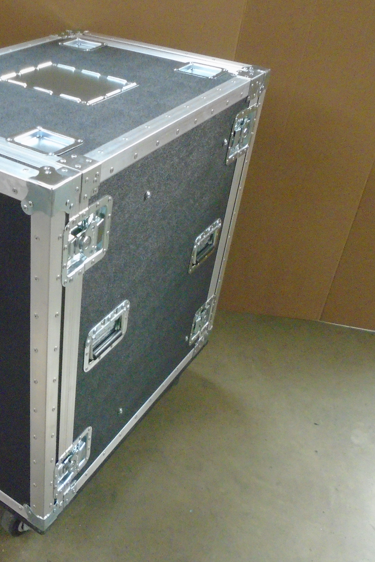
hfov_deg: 34.7
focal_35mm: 37
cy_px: 274
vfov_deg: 51.9
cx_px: 69
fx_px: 578
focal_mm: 4.6
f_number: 3.2
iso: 800
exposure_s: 1/20
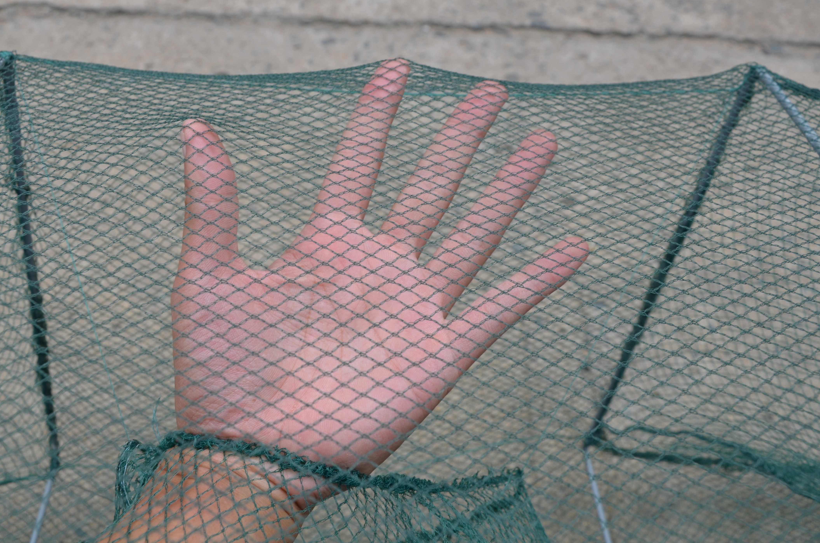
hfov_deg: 46.4
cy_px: 233
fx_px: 955
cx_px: 379
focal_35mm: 42
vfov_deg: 31.7
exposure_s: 1/200
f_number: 7.1
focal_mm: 24
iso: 200
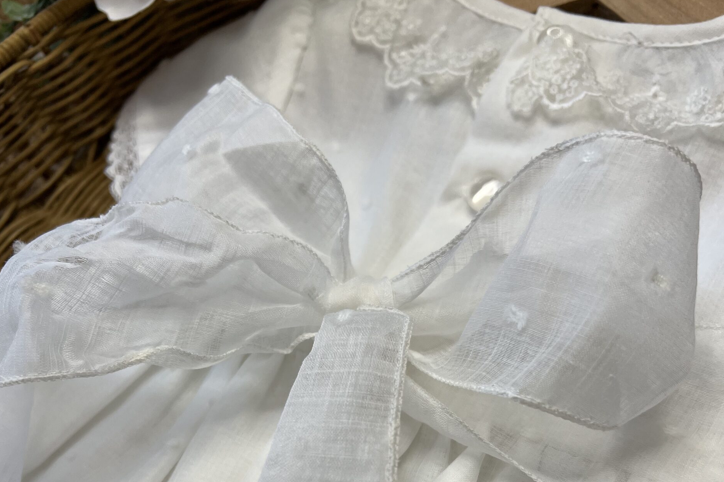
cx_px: 361
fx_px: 744
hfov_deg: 51.9
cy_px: 448
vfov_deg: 33.7
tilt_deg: -55.8
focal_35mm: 37
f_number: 1.5
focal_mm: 5.7
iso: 50
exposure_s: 1/827
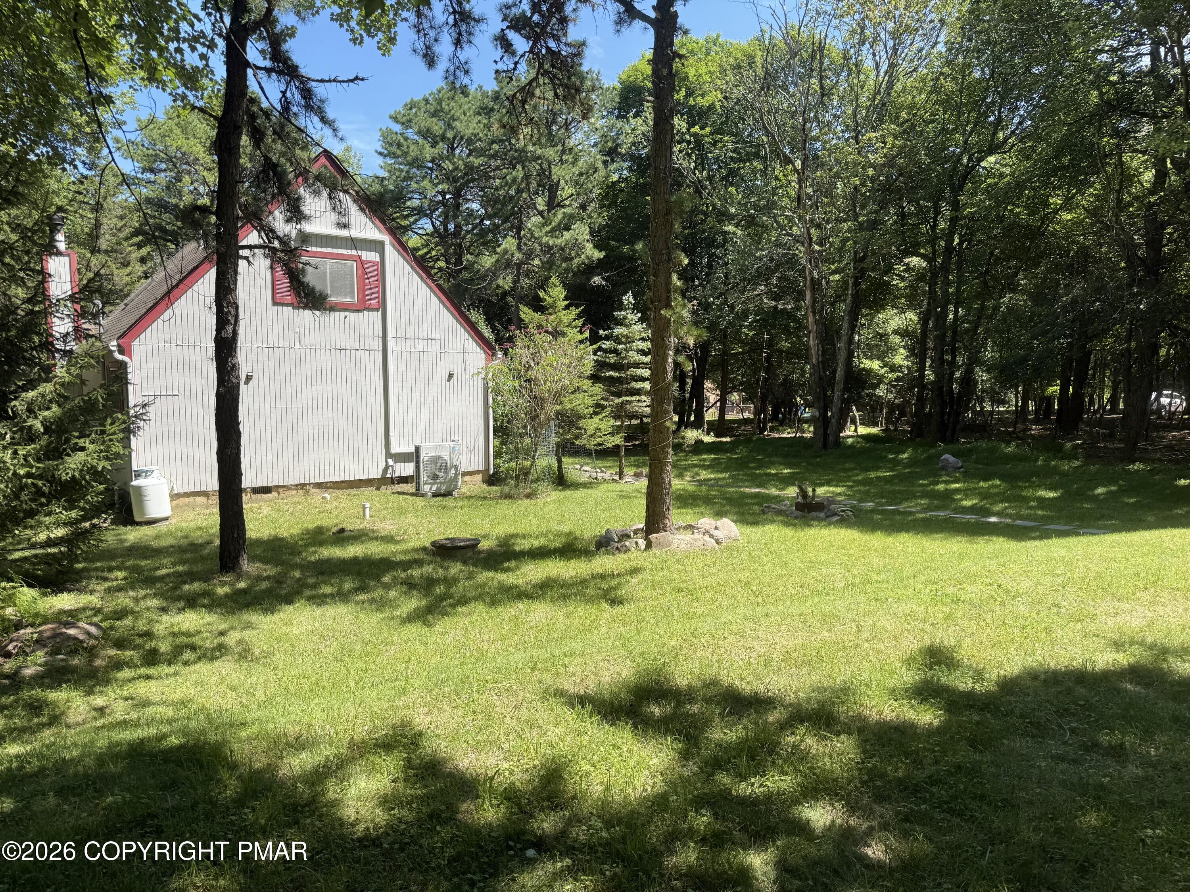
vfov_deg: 56.8
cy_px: 446
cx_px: 595
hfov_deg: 71.6
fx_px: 825
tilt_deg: -5.2
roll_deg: +0.2
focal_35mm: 24
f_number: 1.78
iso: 80
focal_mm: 6.76
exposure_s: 1/1727
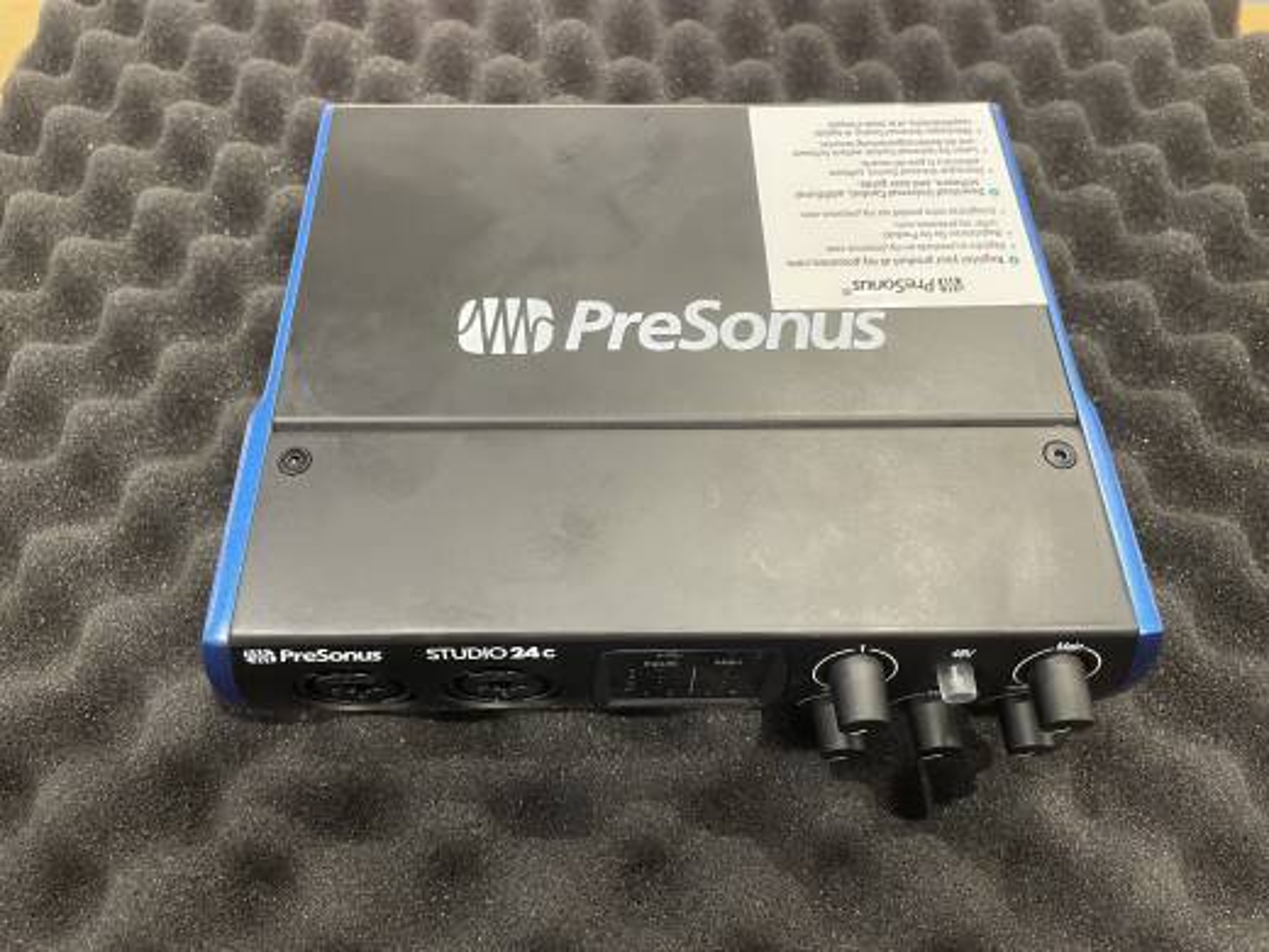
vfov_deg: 53.1
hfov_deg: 67.3
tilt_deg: -58.1
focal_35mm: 26
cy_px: 476
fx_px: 953
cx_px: 634
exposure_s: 1/60
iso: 400
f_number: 1.6
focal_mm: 4.2
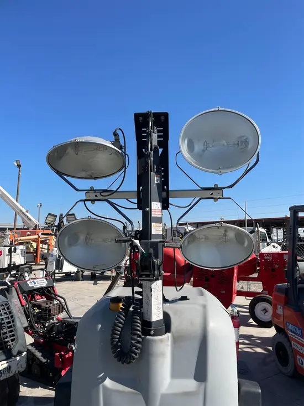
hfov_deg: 53.1
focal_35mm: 26
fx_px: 304
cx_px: 152
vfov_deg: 67.3
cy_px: 203
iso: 32
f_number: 1.6
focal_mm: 4.2
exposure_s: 1/3401
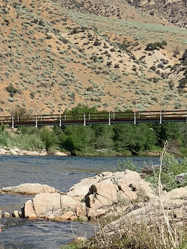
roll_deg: -1.9
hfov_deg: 8.1
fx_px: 1298
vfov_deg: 10.9
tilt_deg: -3.5
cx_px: -57
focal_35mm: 180
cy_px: 225
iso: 16
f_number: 2.4
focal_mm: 6
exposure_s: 1/940
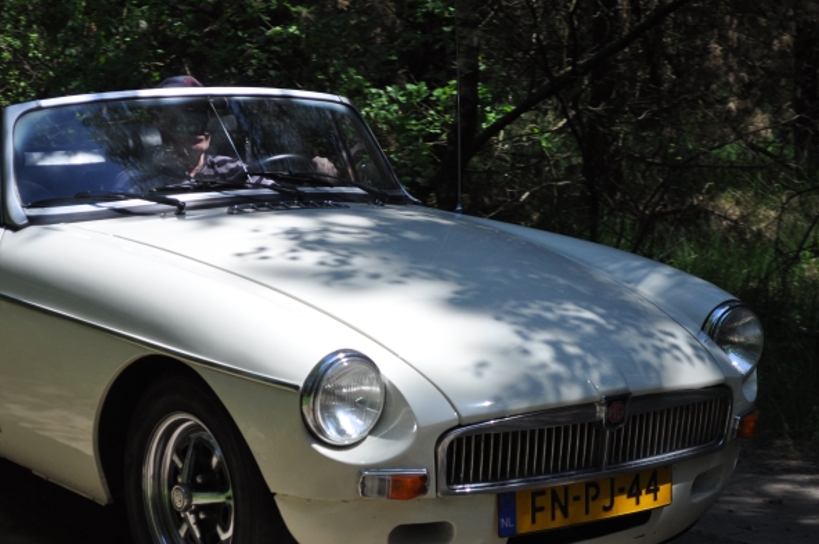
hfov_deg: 20.9
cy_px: 309
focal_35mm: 98
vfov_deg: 14.0
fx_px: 2217
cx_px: 357
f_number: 5.6
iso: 400
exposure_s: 1/1000
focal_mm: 55
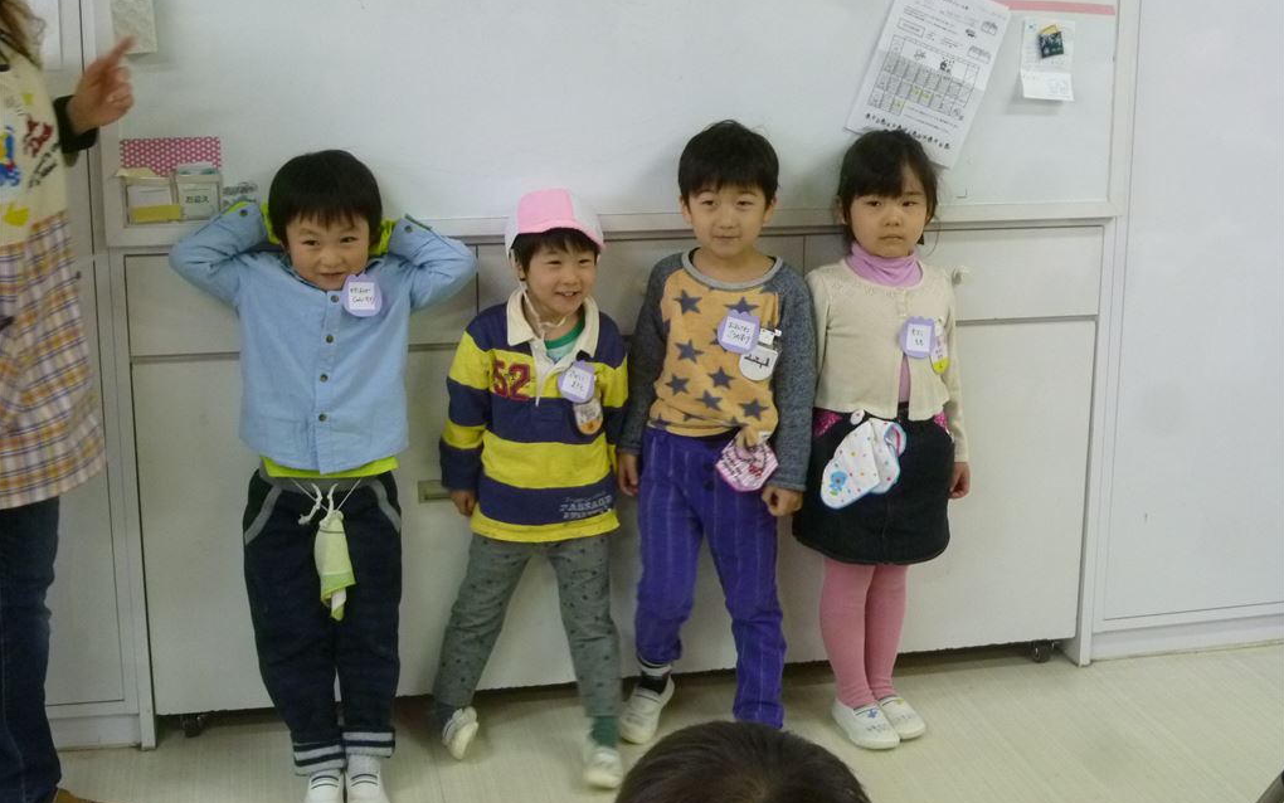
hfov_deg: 40.3
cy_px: 336
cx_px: 642
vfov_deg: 25.8
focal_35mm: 50
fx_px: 1750
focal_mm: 8.3
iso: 400
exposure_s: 1/30
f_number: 3.9
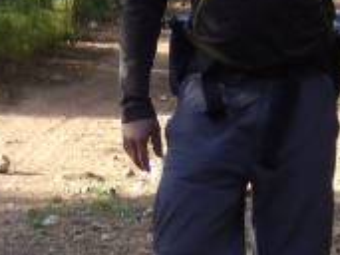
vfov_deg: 5.0
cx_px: 52
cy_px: 95
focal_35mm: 299
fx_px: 2935
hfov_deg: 6.6
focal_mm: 9.9
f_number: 3.6
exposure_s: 1/200
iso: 100
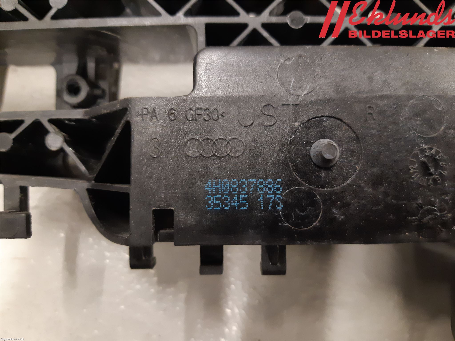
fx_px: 342
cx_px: 228
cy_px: 170
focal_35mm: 26
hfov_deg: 67.3
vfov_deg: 53.1
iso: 250
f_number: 1.7
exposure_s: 1/25
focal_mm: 3.93
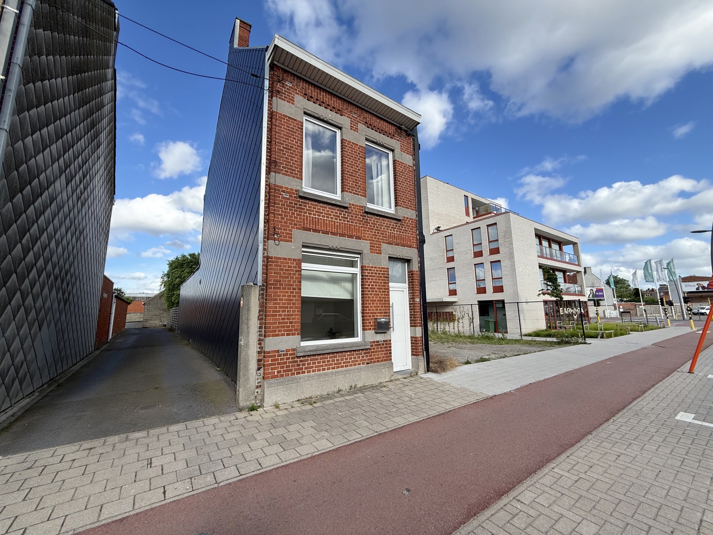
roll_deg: +0.1
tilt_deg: +9.1
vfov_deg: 85.7
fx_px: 288
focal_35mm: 14
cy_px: 268
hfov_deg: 102.1
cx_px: 356
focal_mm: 2.22
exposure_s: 1/1001
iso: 50
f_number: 2.2
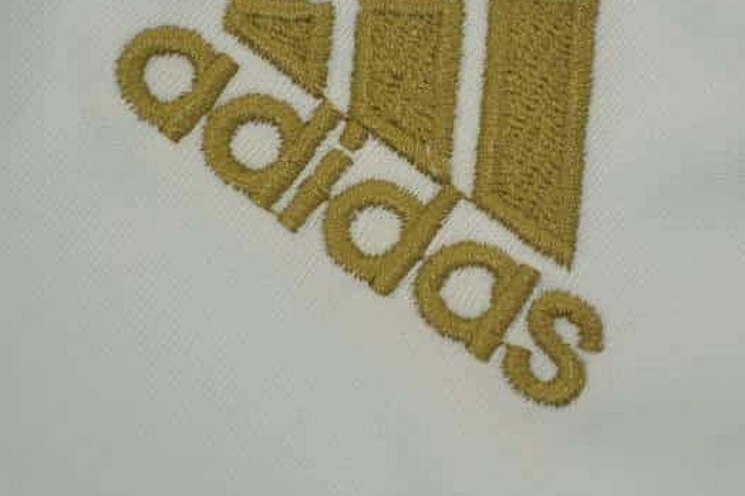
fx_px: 3517
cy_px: 151
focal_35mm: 170
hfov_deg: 12.1
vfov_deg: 8.1
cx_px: 402
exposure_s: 1/100
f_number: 5.6
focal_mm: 55
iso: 200
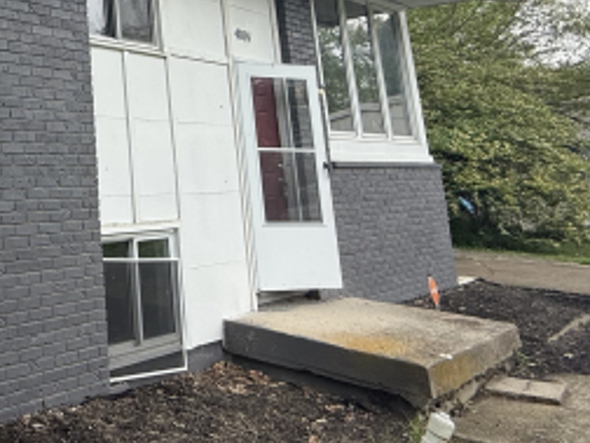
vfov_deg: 36.0
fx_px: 631
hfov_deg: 37.5
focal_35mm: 37
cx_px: -123
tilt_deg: +11.3
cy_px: 33
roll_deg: -0.6
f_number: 2.2
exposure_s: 1/498
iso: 50
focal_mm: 2.22
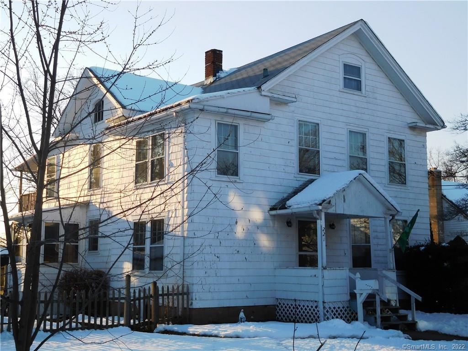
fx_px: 676
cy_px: 176
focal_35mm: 50
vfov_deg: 29.1
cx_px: 234
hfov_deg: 38.2
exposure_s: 1/400
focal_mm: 8.9
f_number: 4.1
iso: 125
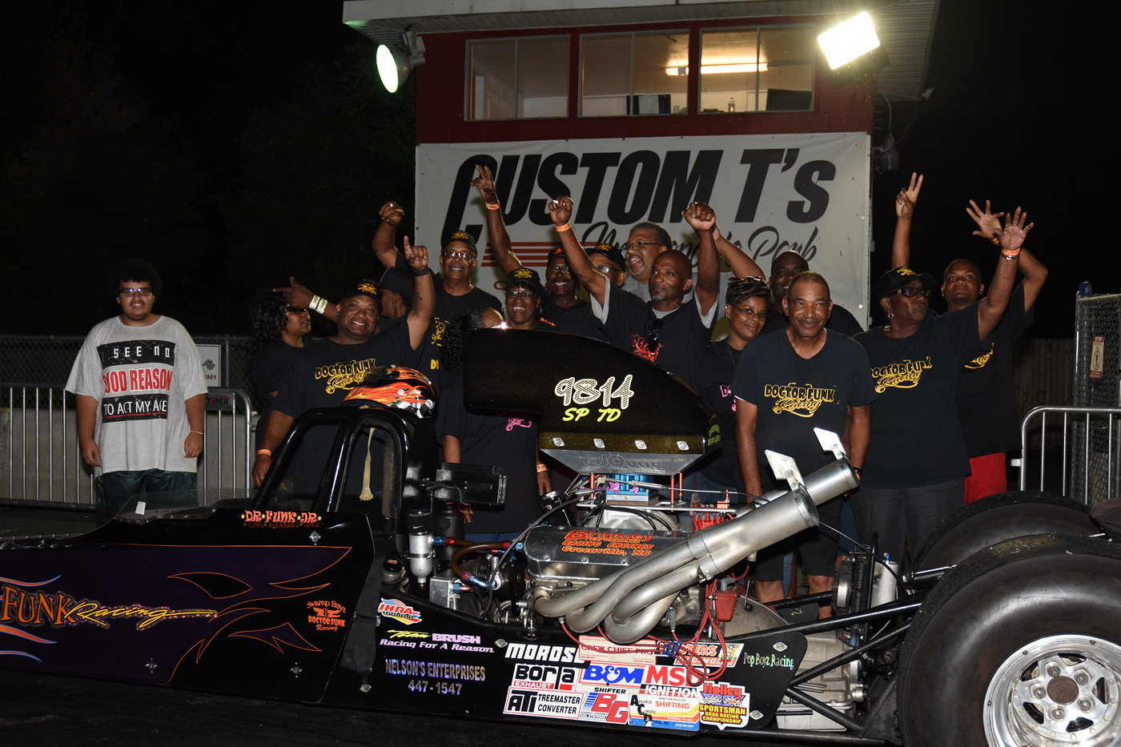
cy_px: 374
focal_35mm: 38
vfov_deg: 35.5
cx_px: 560
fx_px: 1167
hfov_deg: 51.3
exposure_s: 1/60
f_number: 4
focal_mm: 25
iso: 200
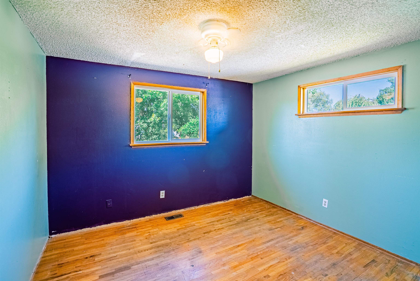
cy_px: 140
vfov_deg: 73.8
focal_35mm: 16
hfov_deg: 96.7
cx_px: 210
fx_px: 187
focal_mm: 16
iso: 400
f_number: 8
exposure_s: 1/200
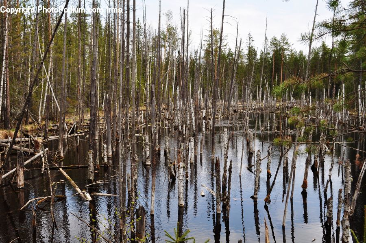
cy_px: 122
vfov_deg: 36.8
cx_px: 183
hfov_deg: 53.2
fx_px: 365
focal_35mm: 36
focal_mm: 24
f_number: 9
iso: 200
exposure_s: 1/160
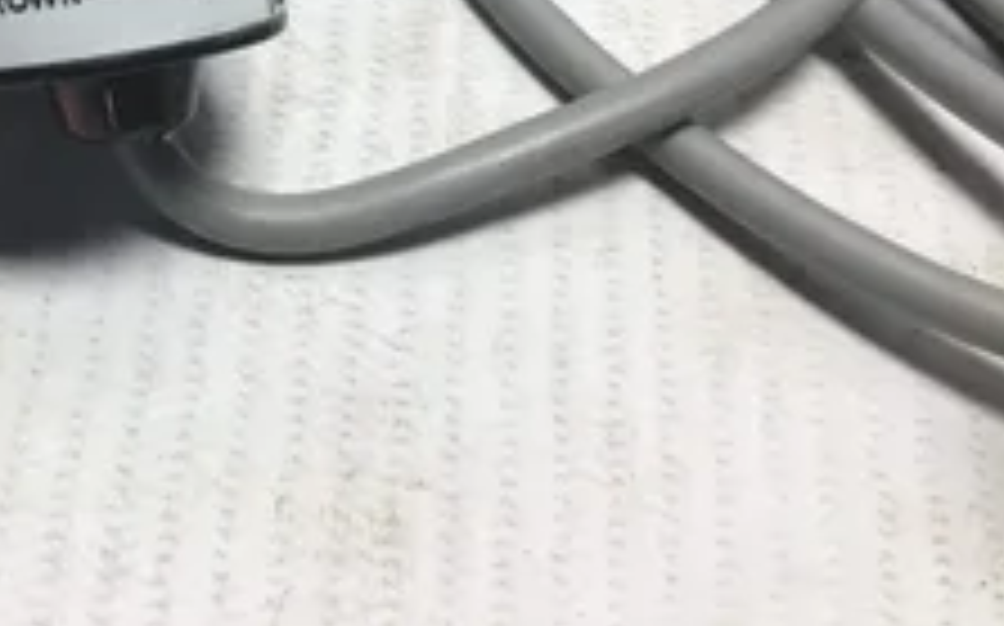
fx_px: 1613
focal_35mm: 59
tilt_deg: -50.2
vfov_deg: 21.0
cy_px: -41
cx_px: 122
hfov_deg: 33.0
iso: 32
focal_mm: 3.3
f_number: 2.4
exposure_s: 1/120
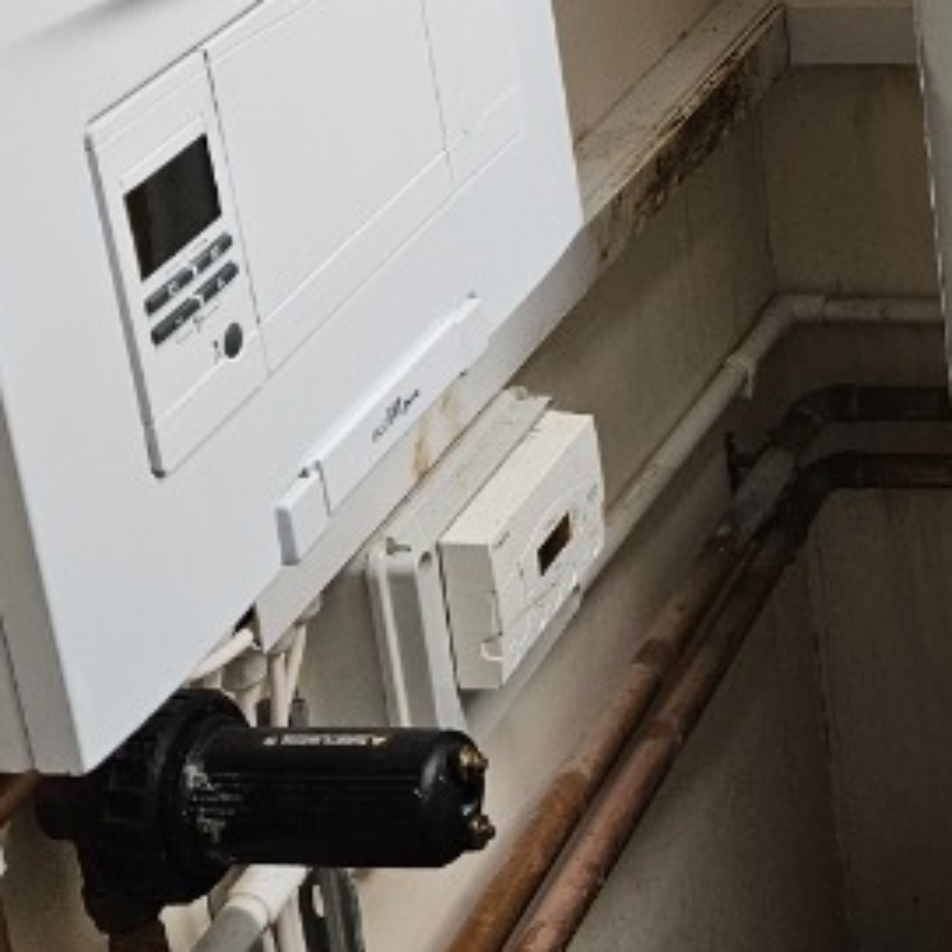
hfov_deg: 17.6
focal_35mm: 90
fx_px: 2800
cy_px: -67
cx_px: 1370
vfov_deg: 18.6
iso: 250
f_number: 1.8
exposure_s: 1/100
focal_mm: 5.4
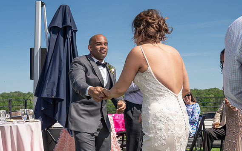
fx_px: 323
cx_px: 118
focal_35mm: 49
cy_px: 69
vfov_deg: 26.3
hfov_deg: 41.1
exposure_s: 1/250
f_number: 7.1
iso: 50
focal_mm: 35
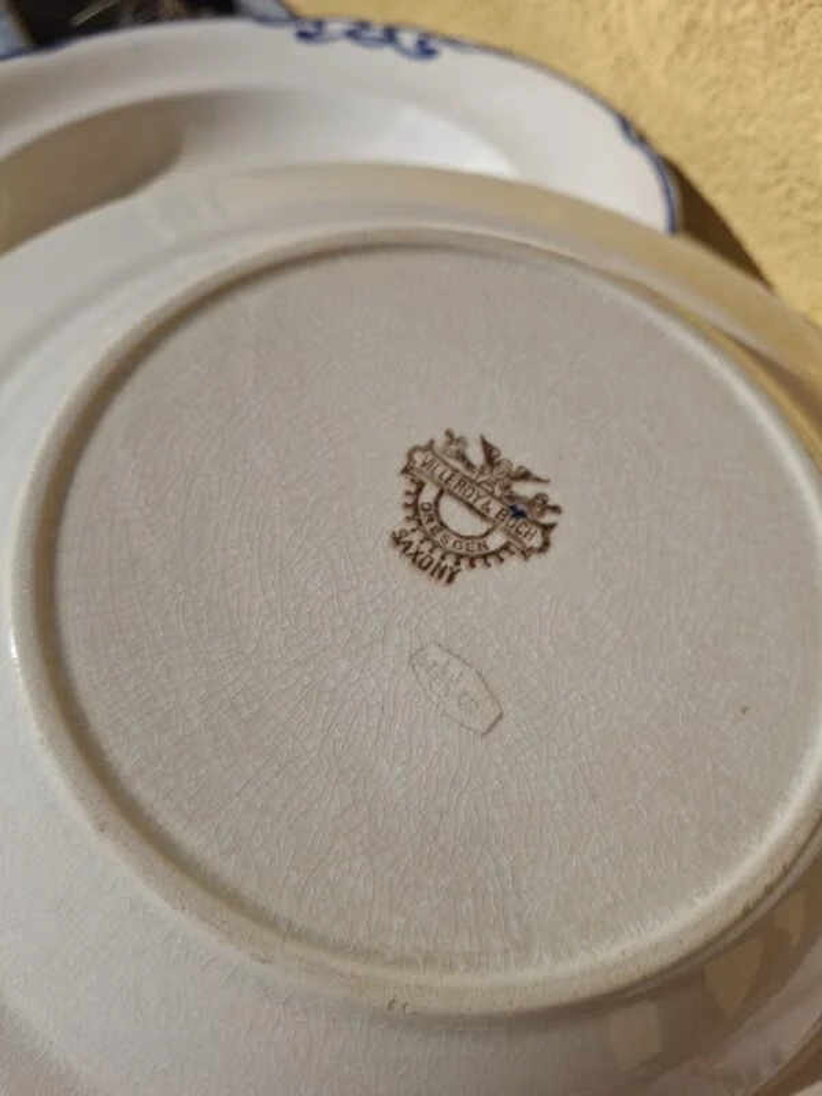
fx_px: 792
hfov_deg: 54.9
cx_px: 411
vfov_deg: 69.4
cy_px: 548
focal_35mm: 25
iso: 25
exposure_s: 1/2415
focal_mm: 4.69
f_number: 1.8
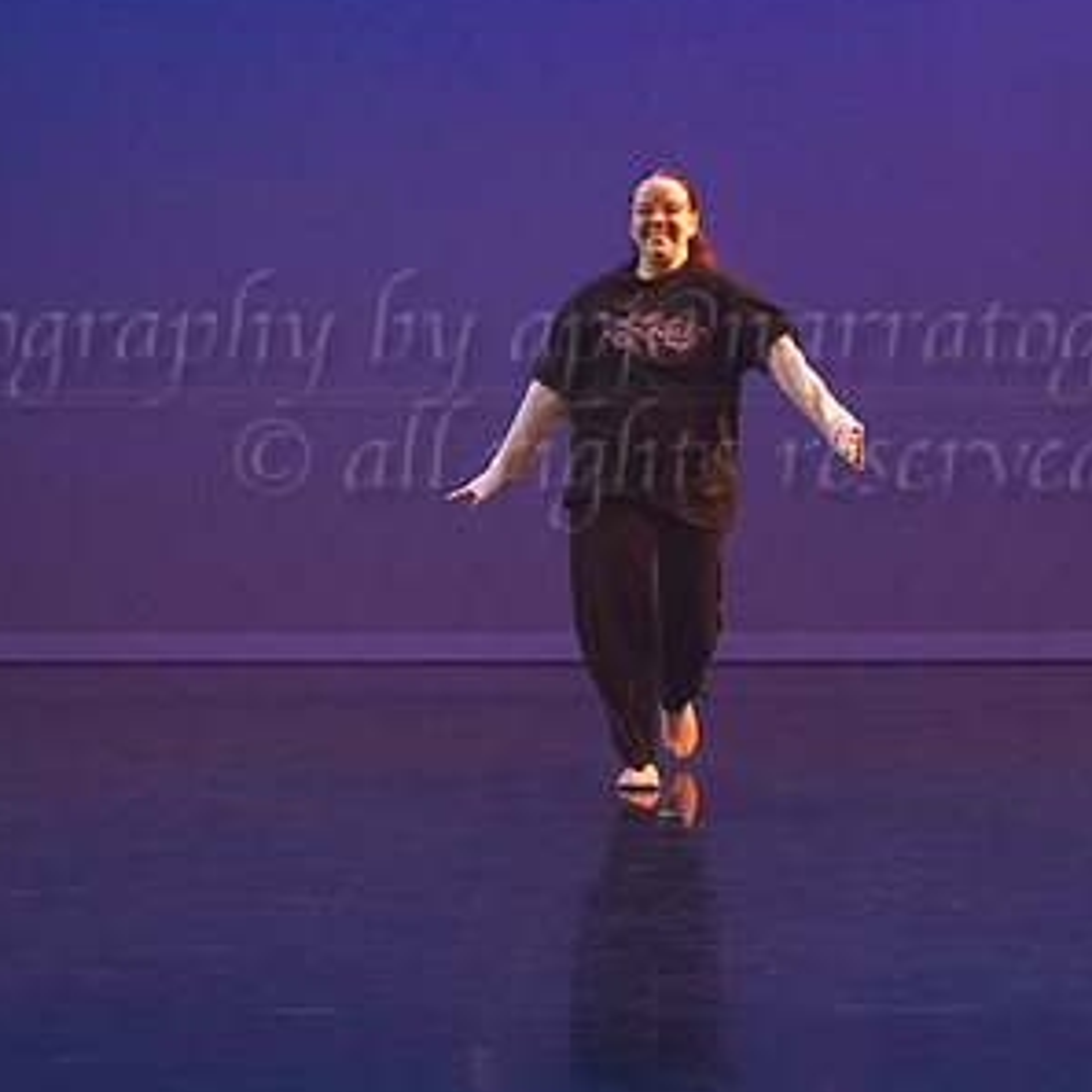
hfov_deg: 9.7
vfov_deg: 9.7
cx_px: 685
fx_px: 6424
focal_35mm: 180
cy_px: 403
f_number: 4.5
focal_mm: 75
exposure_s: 1/400
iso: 4000
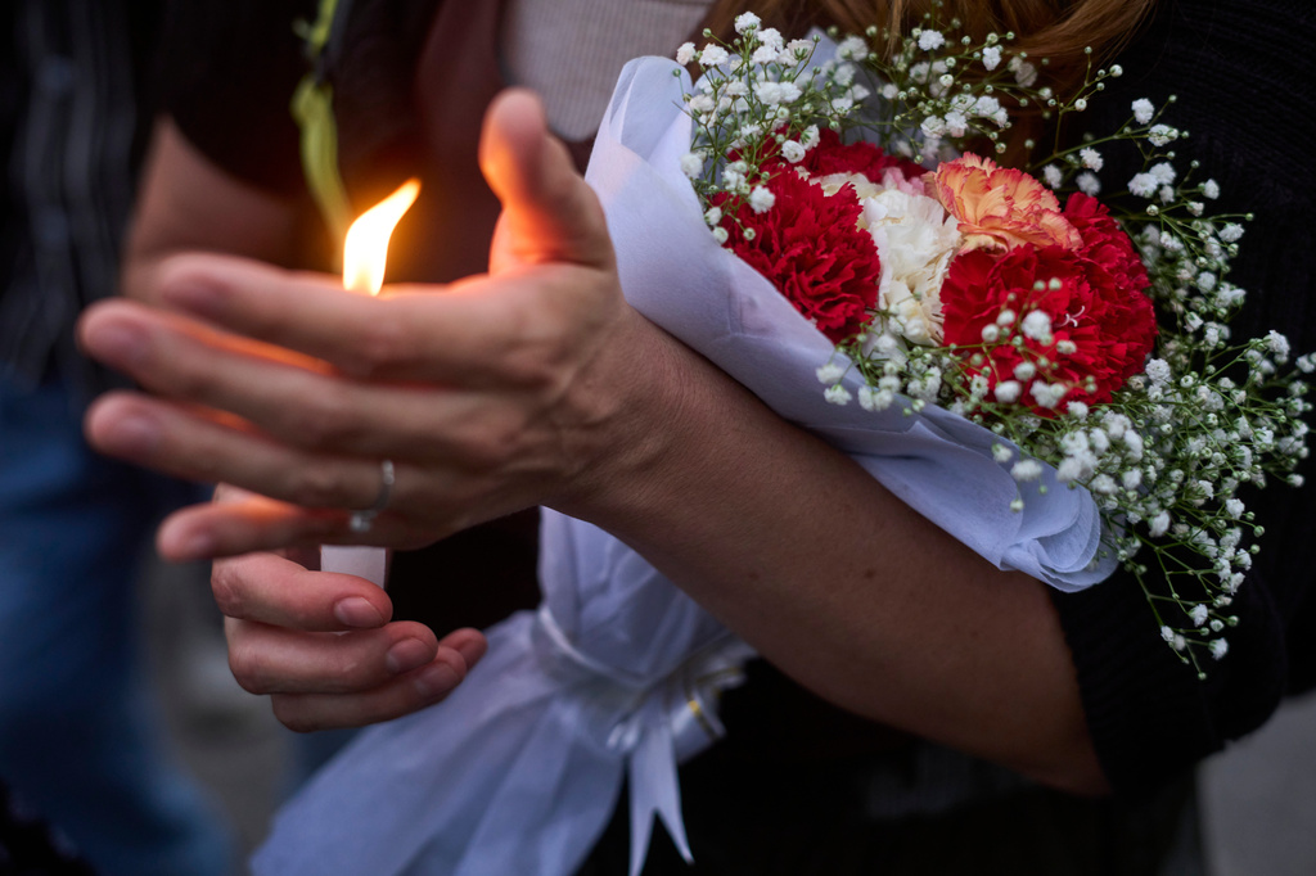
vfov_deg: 27.0
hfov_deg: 39.6
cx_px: 658
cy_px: 438
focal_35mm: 50
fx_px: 1827
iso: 800
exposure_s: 1/500
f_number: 2.8
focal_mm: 50
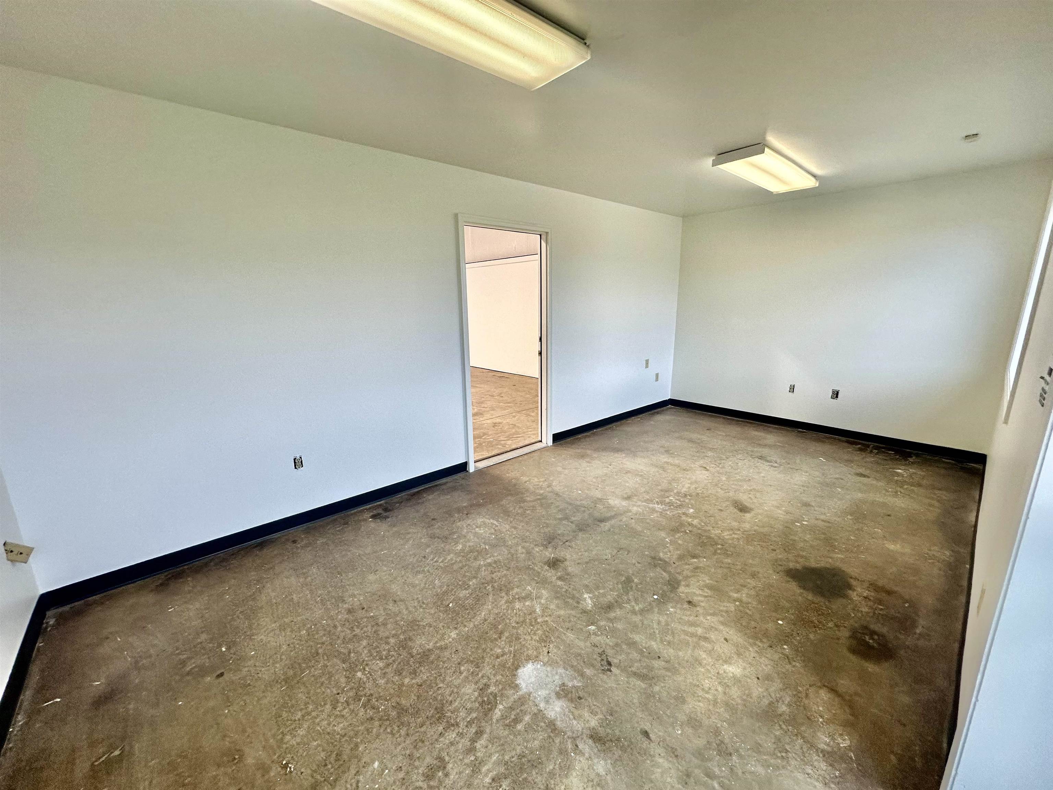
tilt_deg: -12.0
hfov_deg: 102.1
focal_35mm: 14
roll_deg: +1.1
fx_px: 426
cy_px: 395
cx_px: 526
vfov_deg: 85.7
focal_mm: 2.22
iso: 160
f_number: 2.2
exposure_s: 1/120
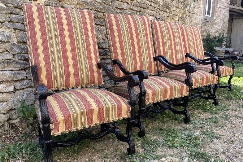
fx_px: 189
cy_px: 91
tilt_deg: -10.5
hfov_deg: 65.5
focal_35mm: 28
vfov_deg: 46.3
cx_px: 126
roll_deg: +0.6
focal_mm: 4.25
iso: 32
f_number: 1.8
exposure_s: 1/374
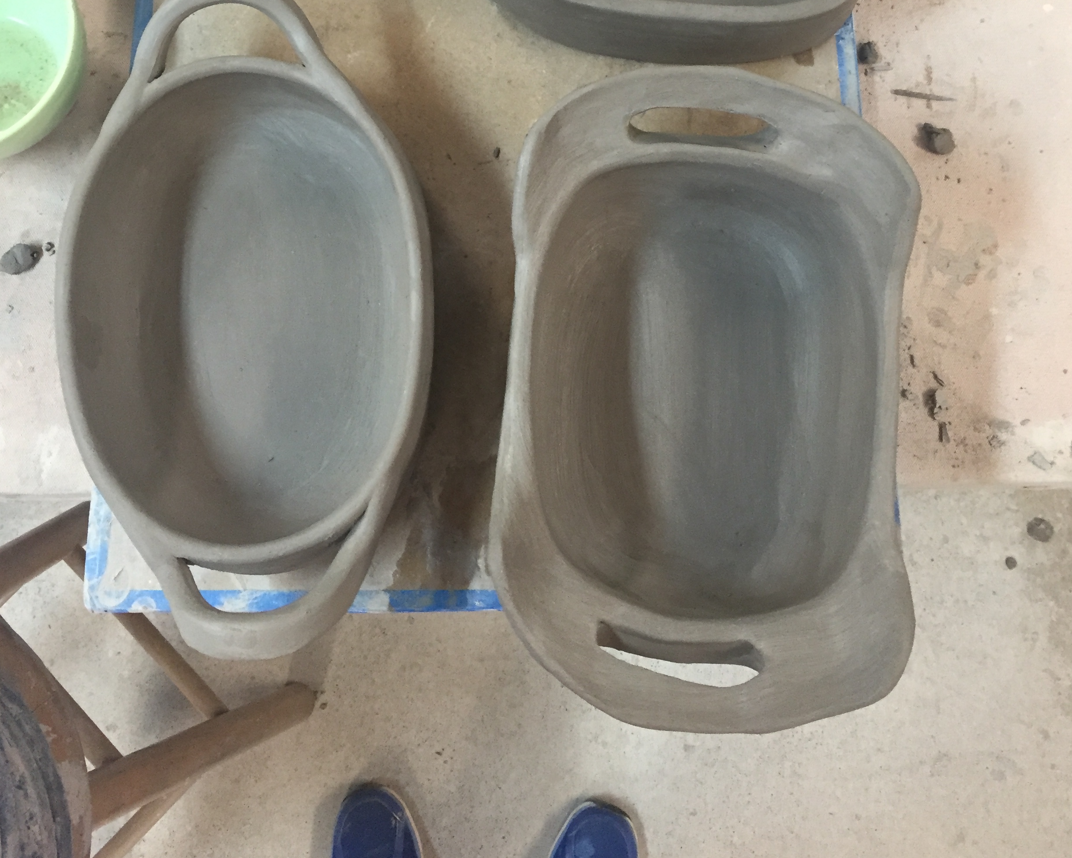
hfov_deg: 47.9
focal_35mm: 38
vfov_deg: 37.4
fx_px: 1206
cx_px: 536
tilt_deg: -74.5
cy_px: 144
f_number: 2.2
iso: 125
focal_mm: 4.15
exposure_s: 1/30
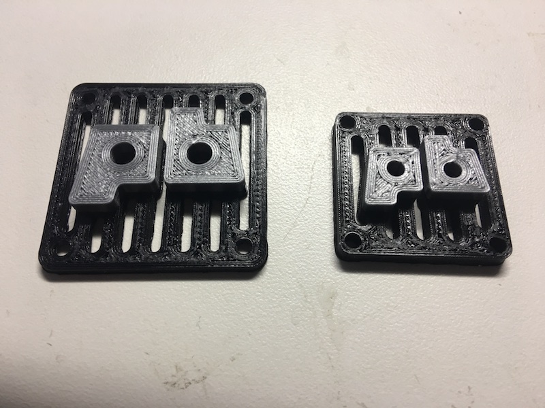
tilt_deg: -66.6
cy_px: 204
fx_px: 457
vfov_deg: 48.2
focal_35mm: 29
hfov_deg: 61.7
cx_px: 272
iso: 25
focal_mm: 4.15
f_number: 2.2
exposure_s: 1/15
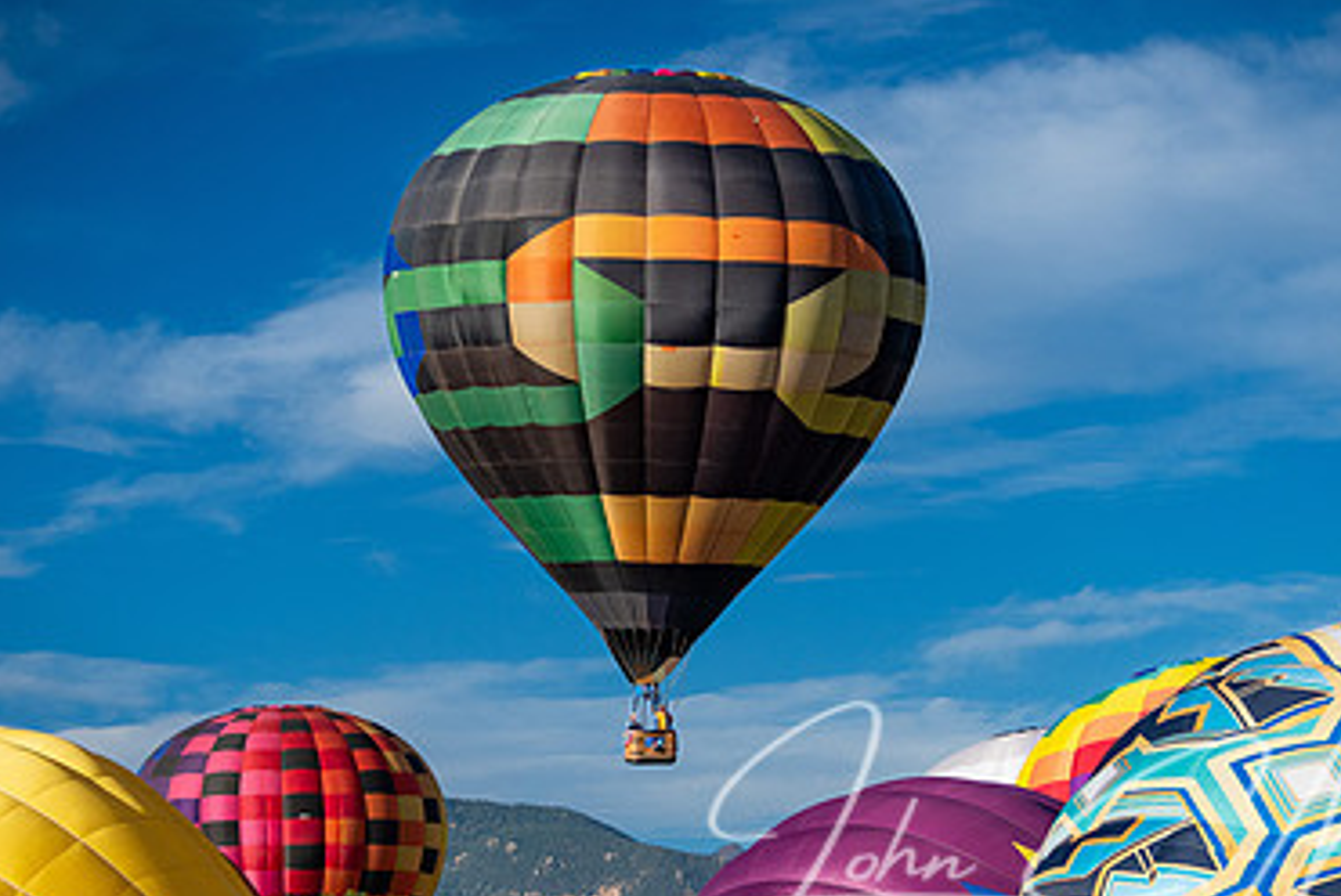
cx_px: 712
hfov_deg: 17.3
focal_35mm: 118
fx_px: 4399
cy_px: 546
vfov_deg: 11.6
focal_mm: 70
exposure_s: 1/4000
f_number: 5
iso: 400
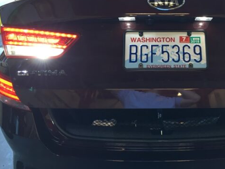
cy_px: 73
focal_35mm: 43
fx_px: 279
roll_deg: -0.5
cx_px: 158
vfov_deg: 33.5
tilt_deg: -33.7
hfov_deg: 43.0
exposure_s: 1/30
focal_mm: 4.15
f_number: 2.2
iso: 64
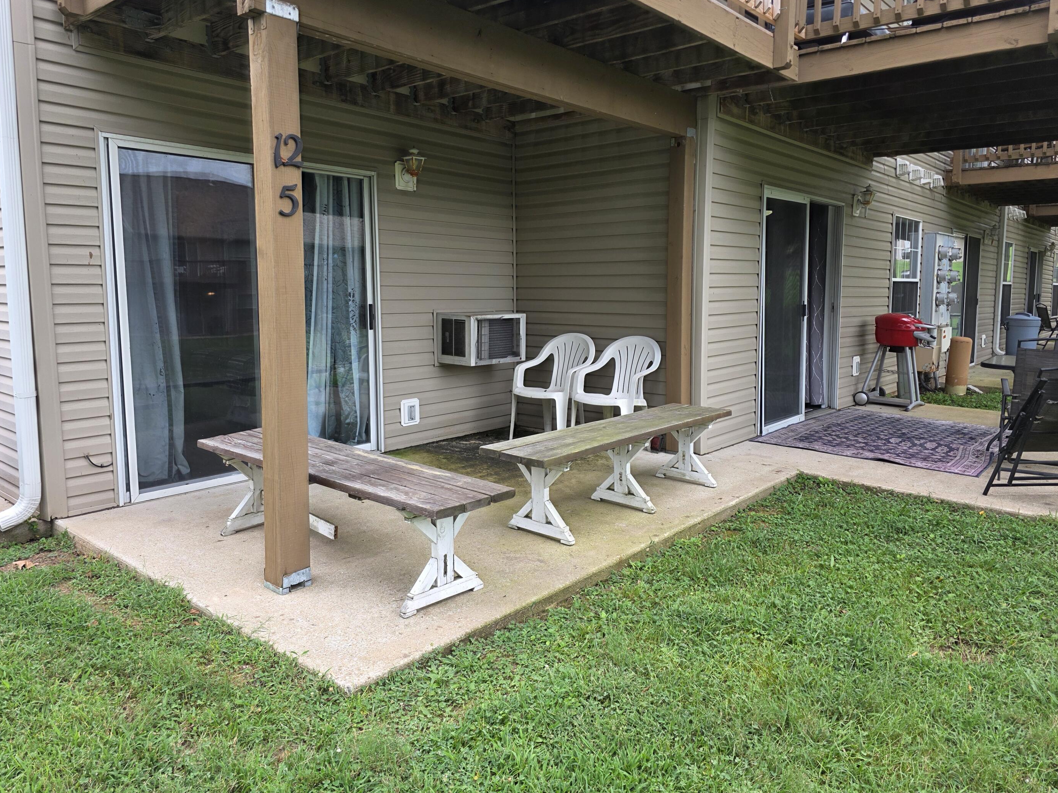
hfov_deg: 69.4
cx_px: 547
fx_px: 764
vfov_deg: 54.8
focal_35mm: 25
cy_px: 365
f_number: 1.7
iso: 50
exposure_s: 1/359
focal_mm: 6.3
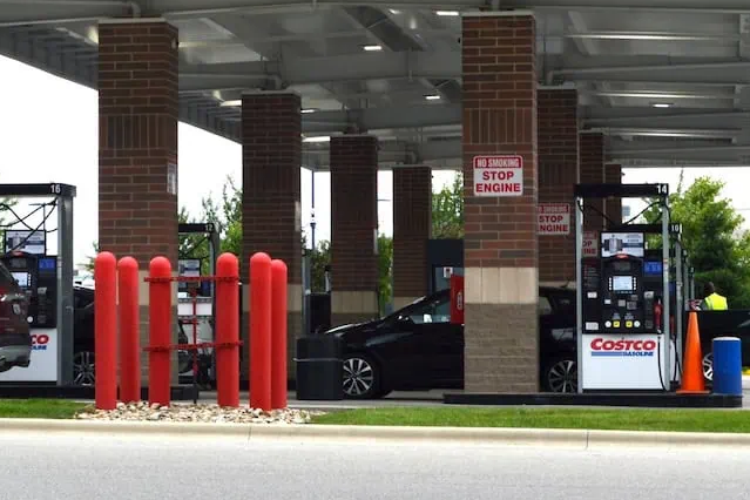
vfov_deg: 11.0
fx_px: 2583
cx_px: 235
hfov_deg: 16.5
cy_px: 108
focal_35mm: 124
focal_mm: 44
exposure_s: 1/60
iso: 110
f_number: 13
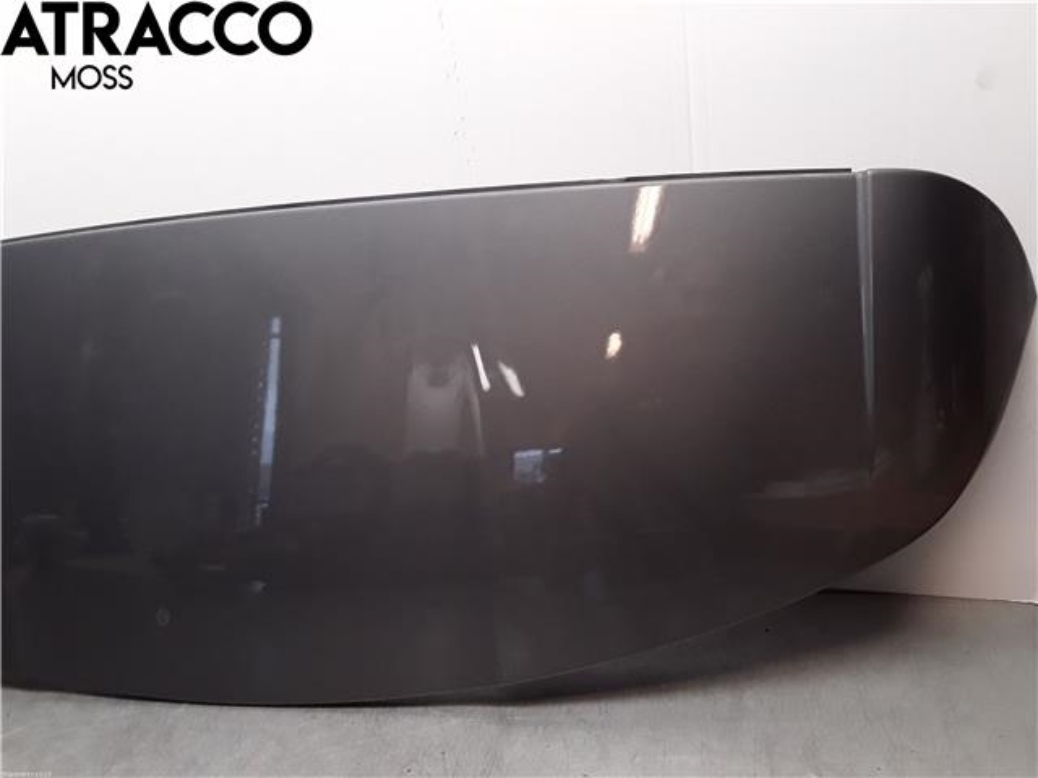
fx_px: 840
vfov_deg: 49.7
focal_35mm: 28
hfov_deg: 63.4
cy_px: 389
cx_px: 519
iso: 100
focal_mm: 2.91
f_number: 1.9
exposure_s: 1/103
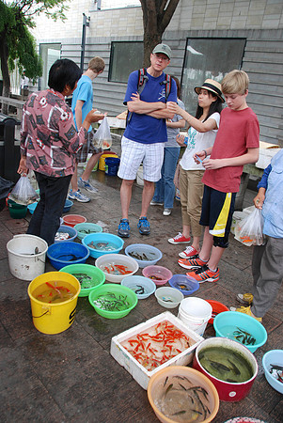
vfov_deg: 67.3
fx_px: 318
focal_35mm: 27
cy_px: 212
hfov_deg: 48.0
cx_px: 142
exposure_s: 1/80
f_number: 5
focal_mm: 18
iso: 200
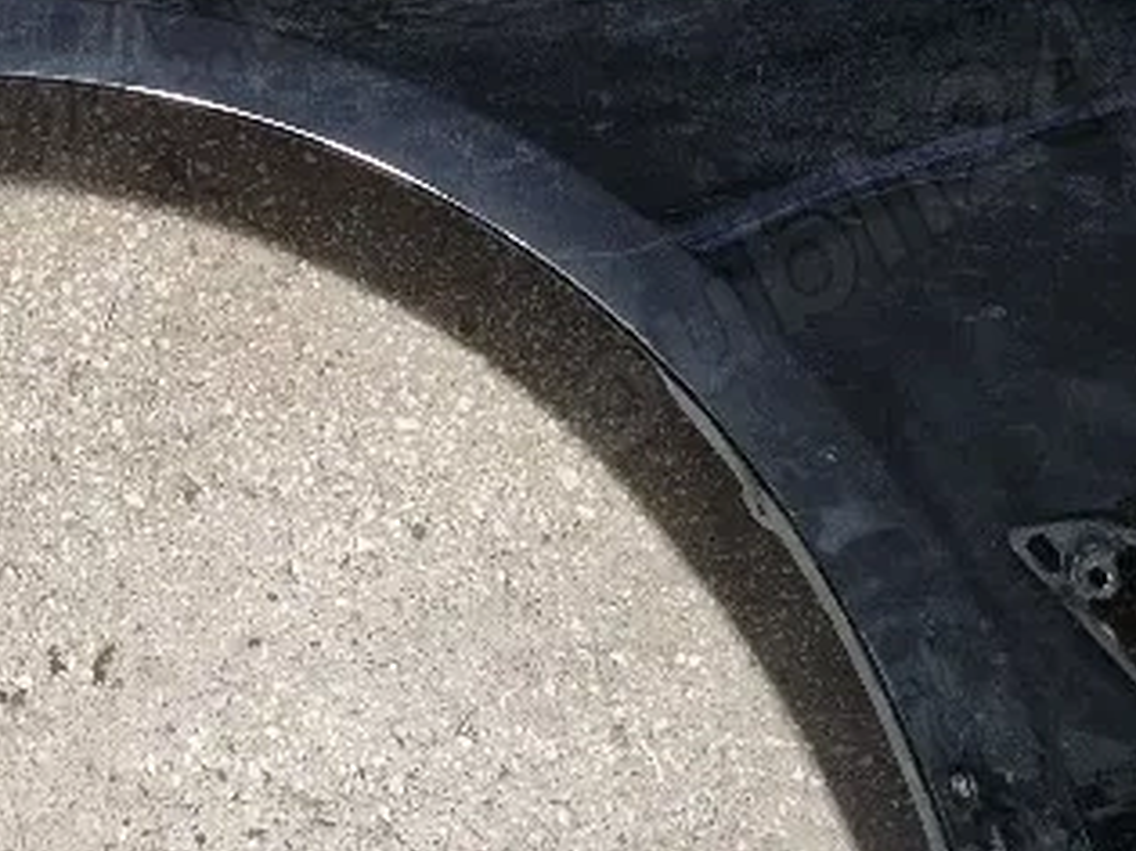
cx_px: 242
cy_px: 202
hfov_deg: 26.2
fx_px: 2395
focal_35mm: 73
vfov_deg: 20.0
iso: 640
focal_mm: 5.4
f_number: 1.8
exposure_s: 1/50
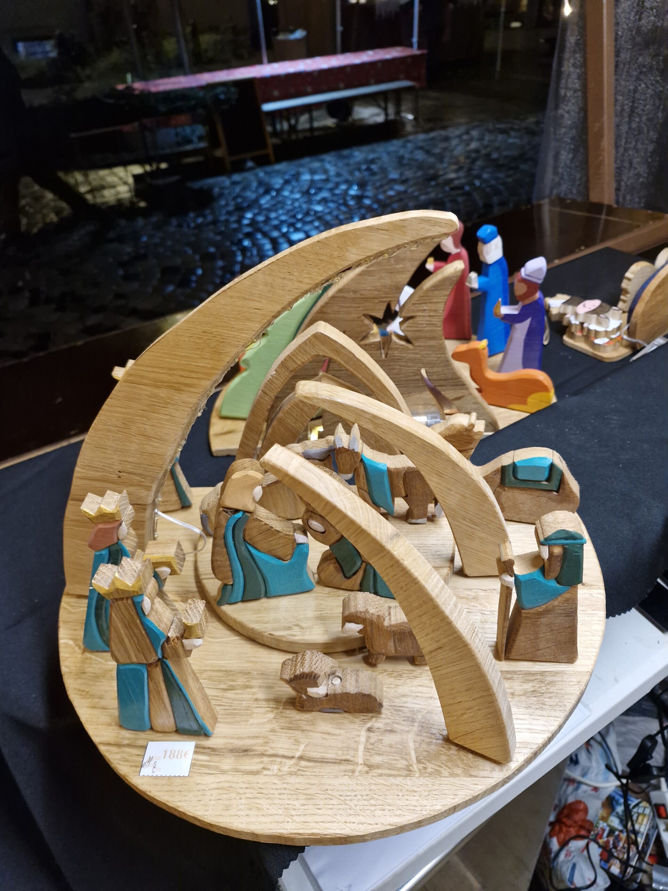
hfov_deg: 58.9
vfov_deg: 73.9
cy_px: 446
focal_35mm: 23
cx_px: 334
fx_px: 592
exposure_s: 1/100
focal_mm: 5.54
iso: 80
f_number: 1.8
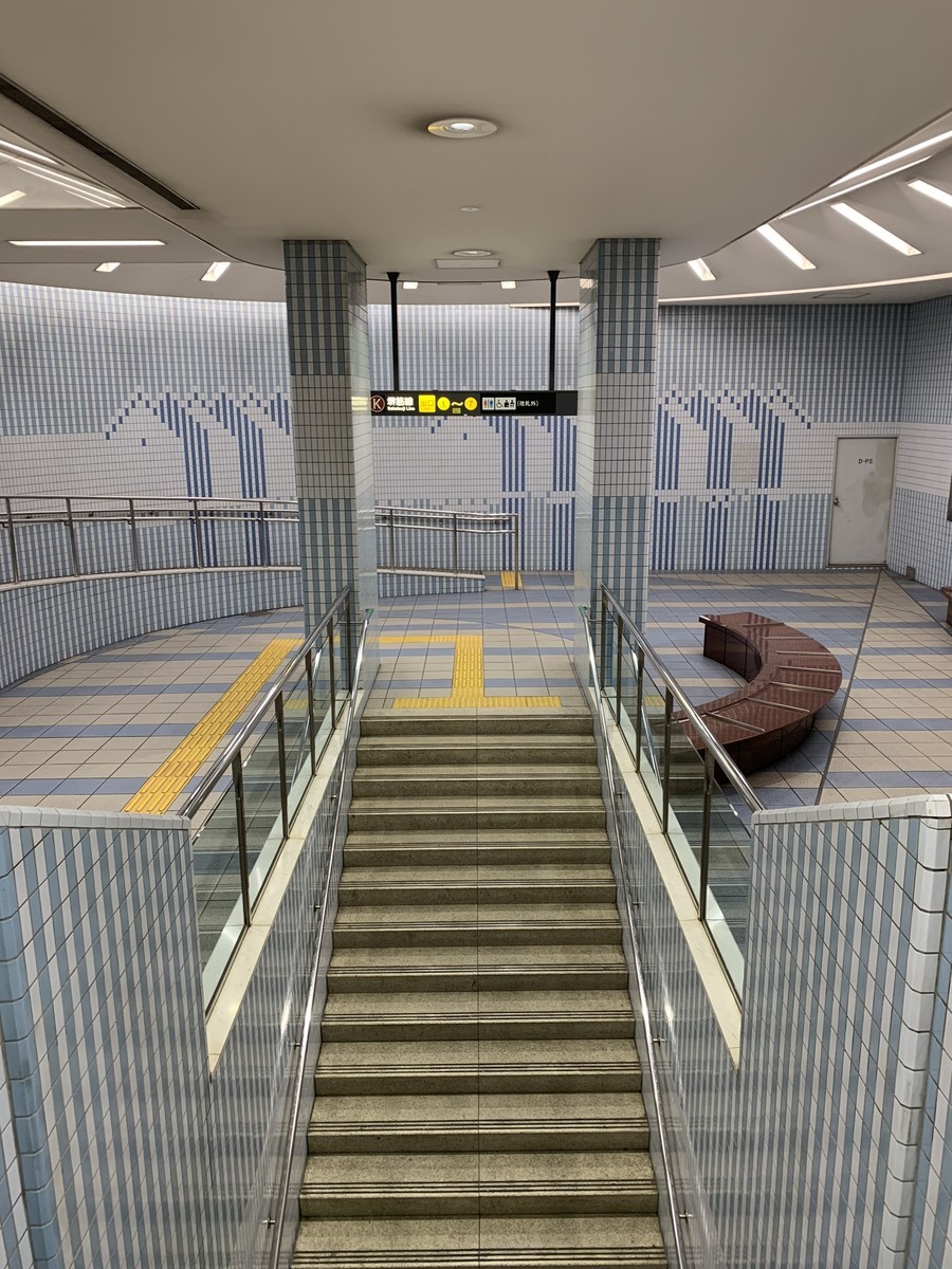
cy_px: 634
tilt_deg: -13.4
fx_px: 953
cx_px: 476
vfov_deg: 67.3
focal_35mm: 26
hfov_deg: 53.1
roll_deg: +0.4
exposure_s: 1/60
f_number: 1.8
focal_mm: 4.25
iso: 125
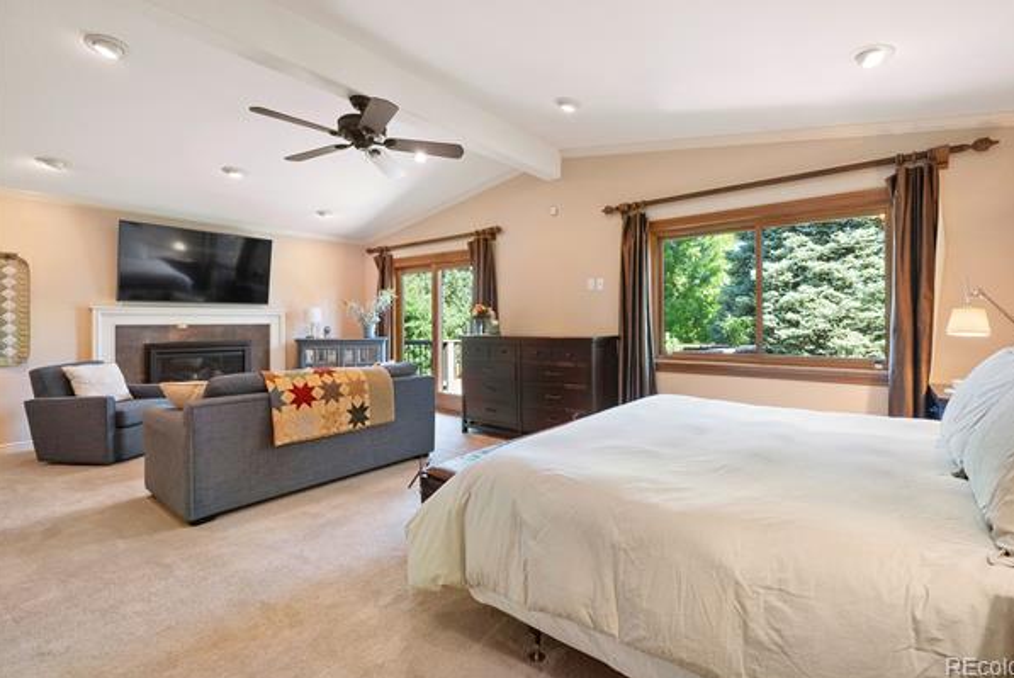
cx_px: 537
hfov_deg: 100.2
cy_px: 322
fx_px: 423
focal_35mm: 15
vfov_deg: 77.4
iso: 800
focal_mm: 14
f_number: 8
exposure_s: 1/5
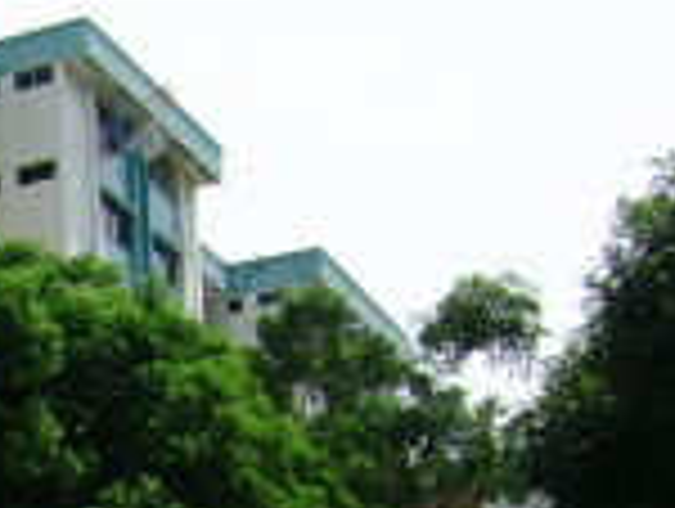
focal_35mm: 128
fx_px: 2500
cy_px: 746
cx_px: -486
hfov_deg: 13.9
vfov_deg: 11.2
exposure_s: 1/500
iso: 50
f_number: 5.8
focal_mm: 5.95
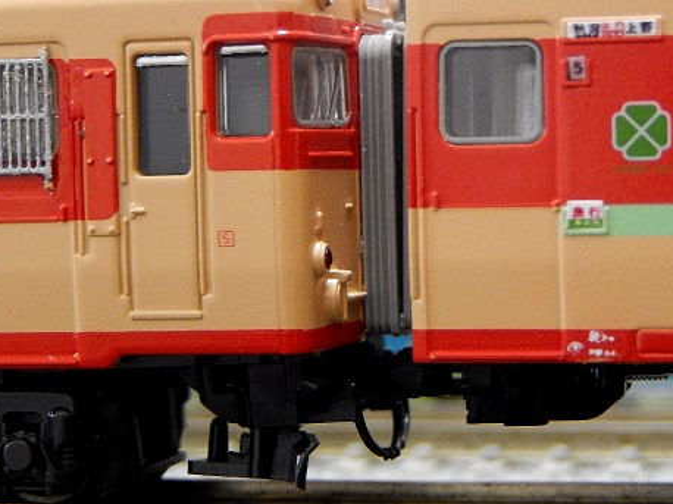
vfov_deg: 11.4
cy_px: 186
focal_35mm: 130
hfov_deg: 15.2
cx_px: 435
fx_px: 2526
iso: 800
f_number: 5.1
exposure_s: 1/13
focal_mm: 15.2
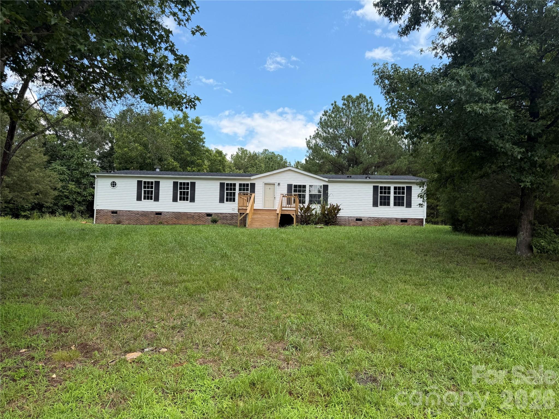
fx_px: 388
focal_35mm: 24
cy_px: 210
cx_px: 280
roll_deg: -2.3
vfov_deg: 56.8
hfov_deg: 71.6
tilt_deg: +1.5
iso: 80
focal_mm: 6.76
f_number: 1.78
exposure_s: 1/2370
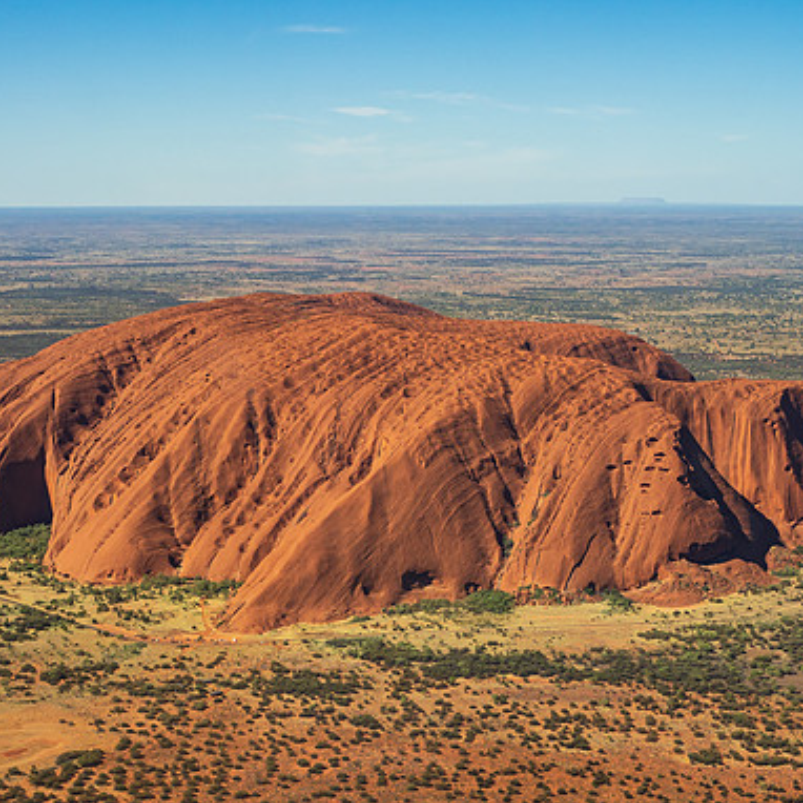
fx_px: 1916
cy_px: 364
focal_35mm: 73
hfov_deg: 23.7
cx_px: 383
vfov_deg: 23.7
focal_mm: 27
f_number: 8
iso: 200
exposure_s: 1/800
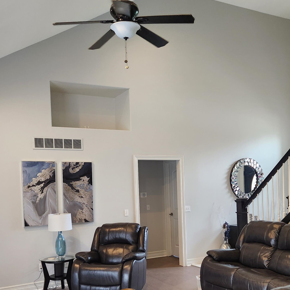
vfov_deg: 42.3
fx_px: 370
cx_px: 158
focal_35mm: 39
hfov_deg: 42.8
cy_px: 192
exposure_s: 1/120
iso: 400
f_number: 1.8
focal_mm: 5.4
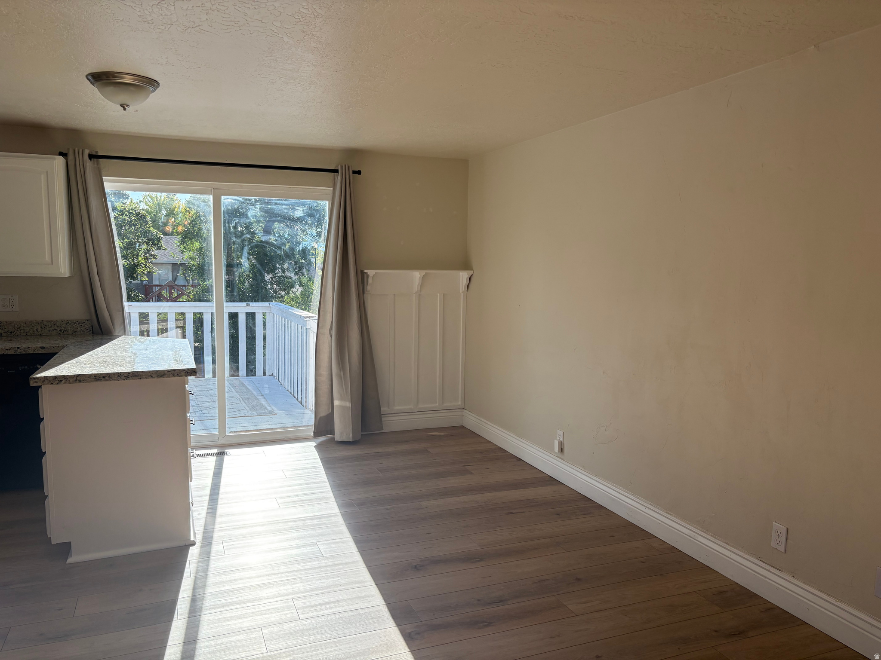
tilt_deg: -5.9
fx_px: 662
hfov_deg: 67.3
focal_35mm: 26
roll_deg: -0.5
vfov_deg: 53.1
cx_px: 440
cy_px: 330
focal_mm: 5.96
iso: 64
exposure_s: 1/895
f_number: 1.6
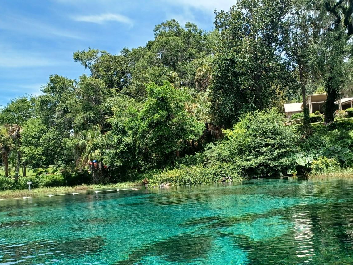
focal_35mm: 35
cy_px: 164
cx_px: 219
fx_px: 357
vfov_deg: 40.4
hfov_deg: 52.1
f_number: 1.8
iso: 32
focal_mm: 4.6
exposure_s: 1/246
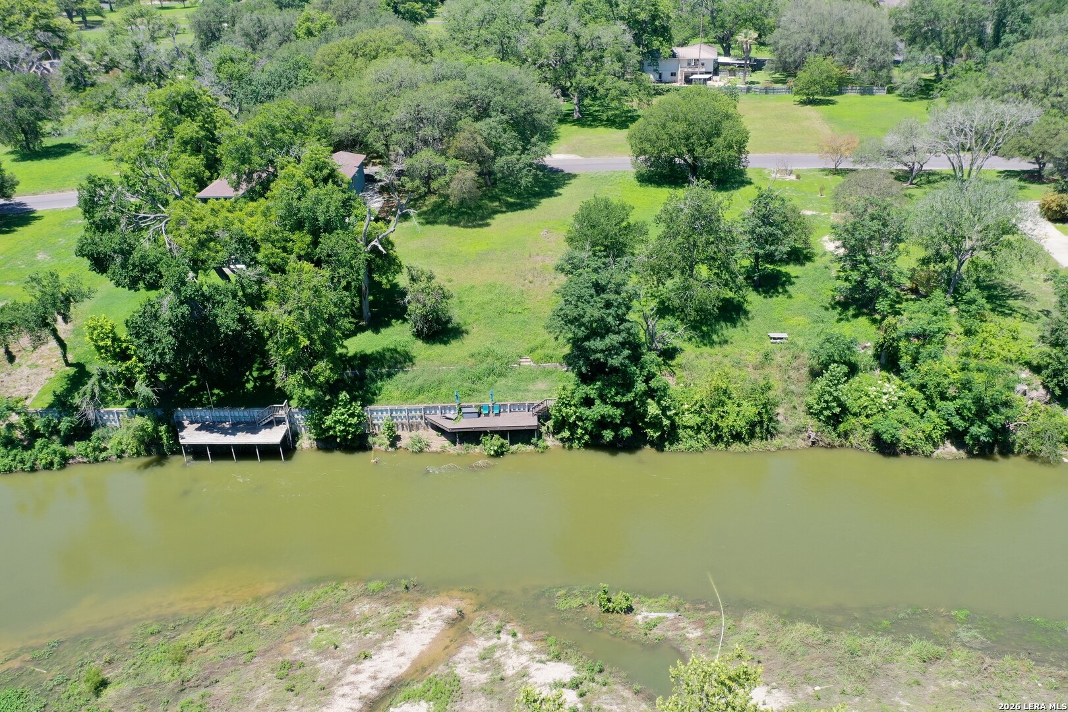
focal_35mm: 28
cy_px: 356
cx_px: 534
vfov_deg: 46.4
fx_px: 831
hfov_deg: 65.5
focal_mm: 10.26
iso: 100
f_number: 5
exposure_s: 1/240
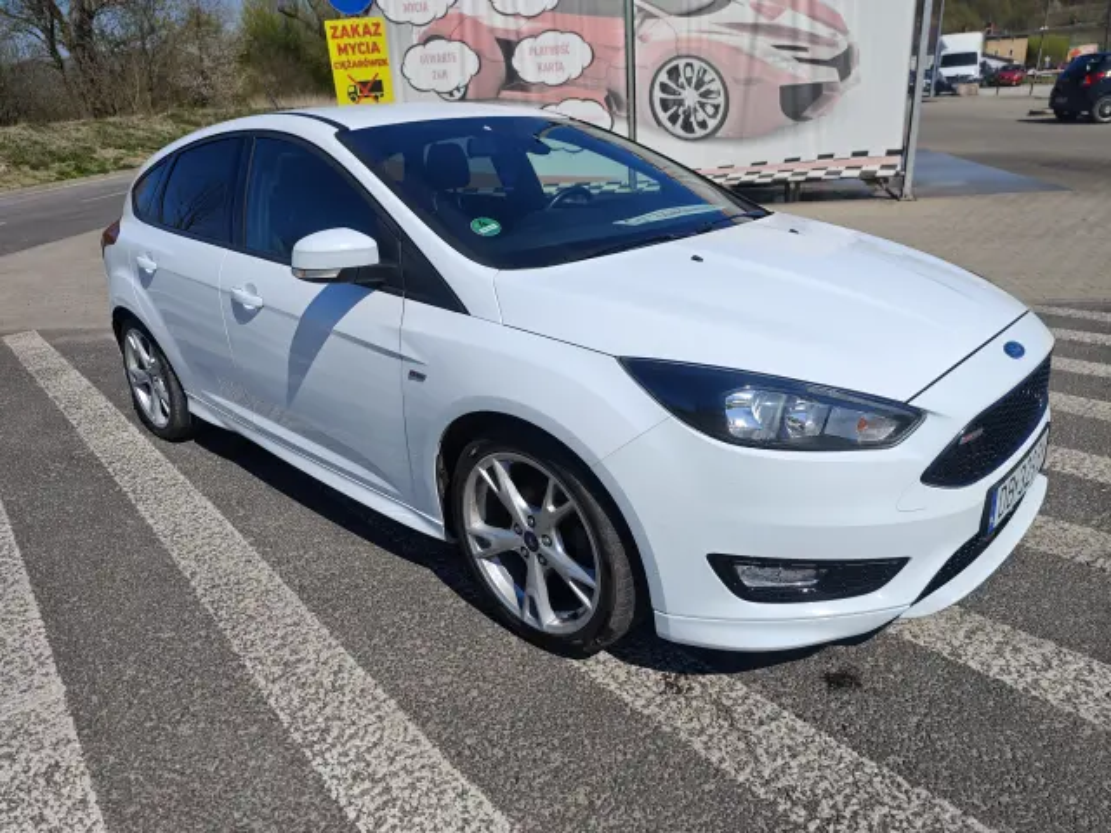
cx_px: 556
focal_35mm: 23
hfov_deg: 73.9
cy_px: 416
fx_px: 738
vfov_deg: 58.9
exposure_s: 1/3252
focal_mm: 8.72
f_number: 2
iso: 50
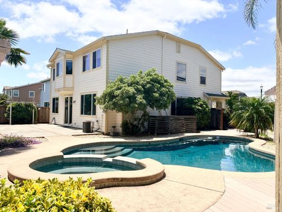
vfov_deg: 53.1
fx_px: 212
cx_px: 141
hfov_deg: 67.3
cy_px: 106
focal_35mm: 26
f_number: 1.6
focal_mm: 5.96
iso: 50
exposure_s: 1/4065
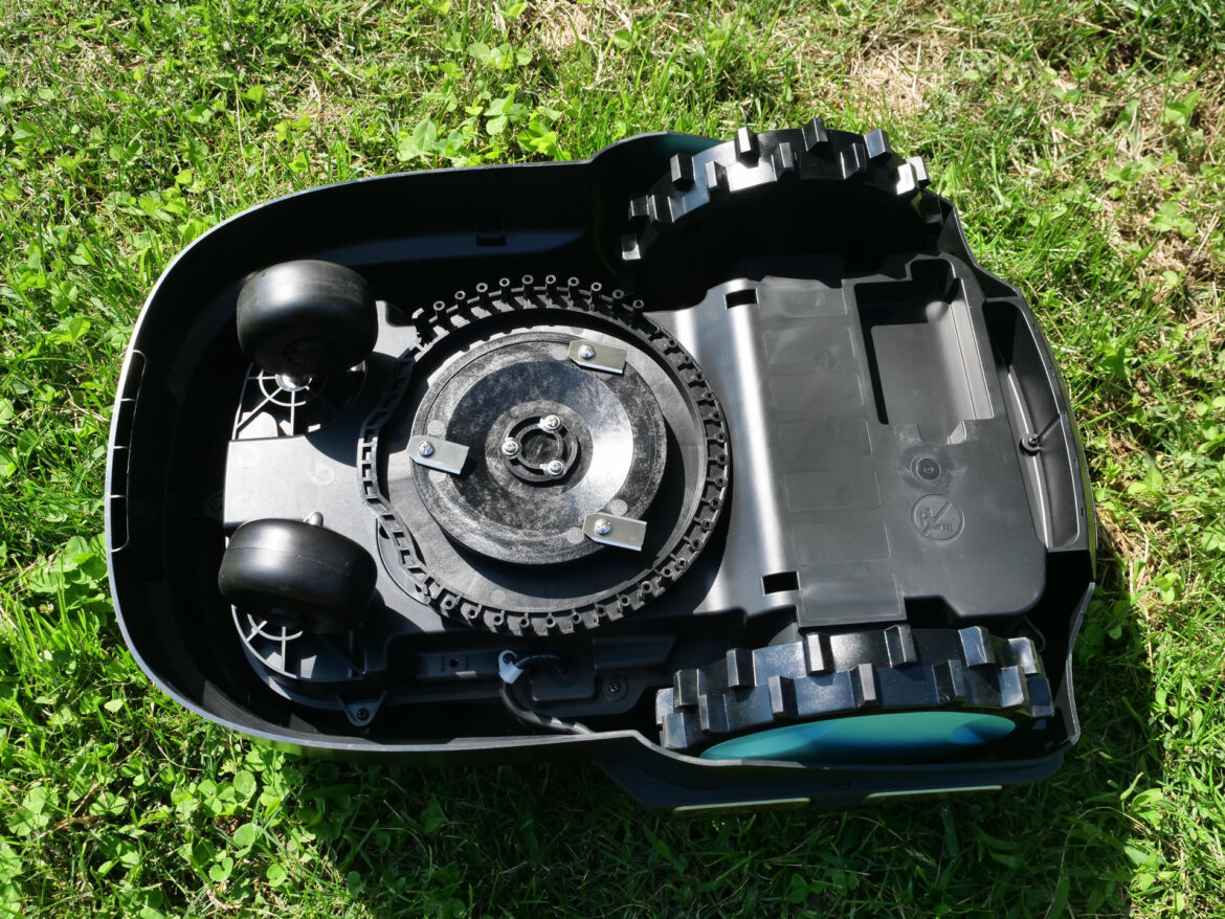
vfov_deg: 41.8
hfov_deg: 53.9
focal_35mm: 34
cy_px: 460
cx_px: 612
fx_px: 1203
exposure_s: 1/640
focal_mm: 17
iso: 400
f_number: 6.3
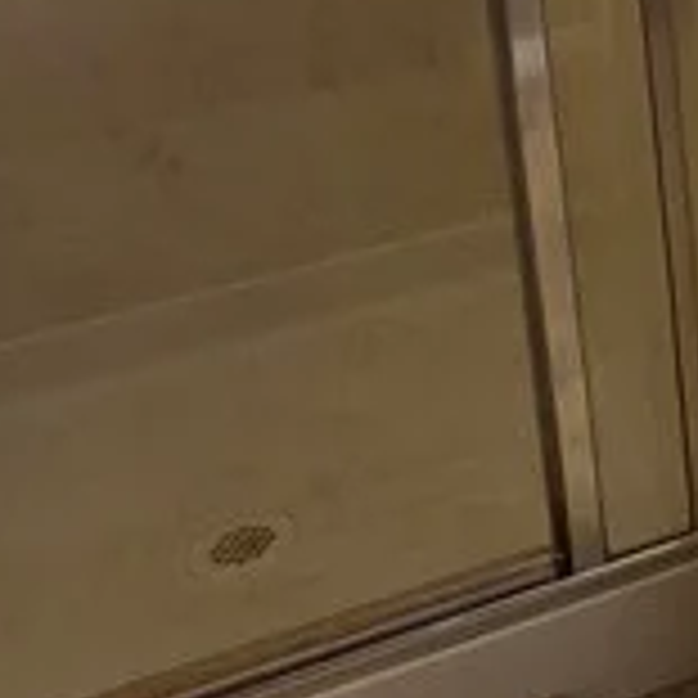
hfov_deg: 18.8
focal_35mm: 76
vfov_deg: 20.2
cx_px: 1162
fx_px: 1734
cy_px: -284
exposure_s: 1/120
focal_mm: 2.2
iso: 64
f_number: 1.9
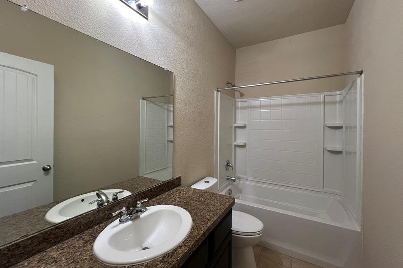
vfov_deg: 81.2
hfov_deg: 104.3
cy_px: 129
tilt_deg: -0.3
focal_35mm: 14
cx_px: 205
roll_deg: +0.0
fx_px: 157
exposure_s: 1/60
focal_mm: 1.57
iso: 200
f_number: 1.8
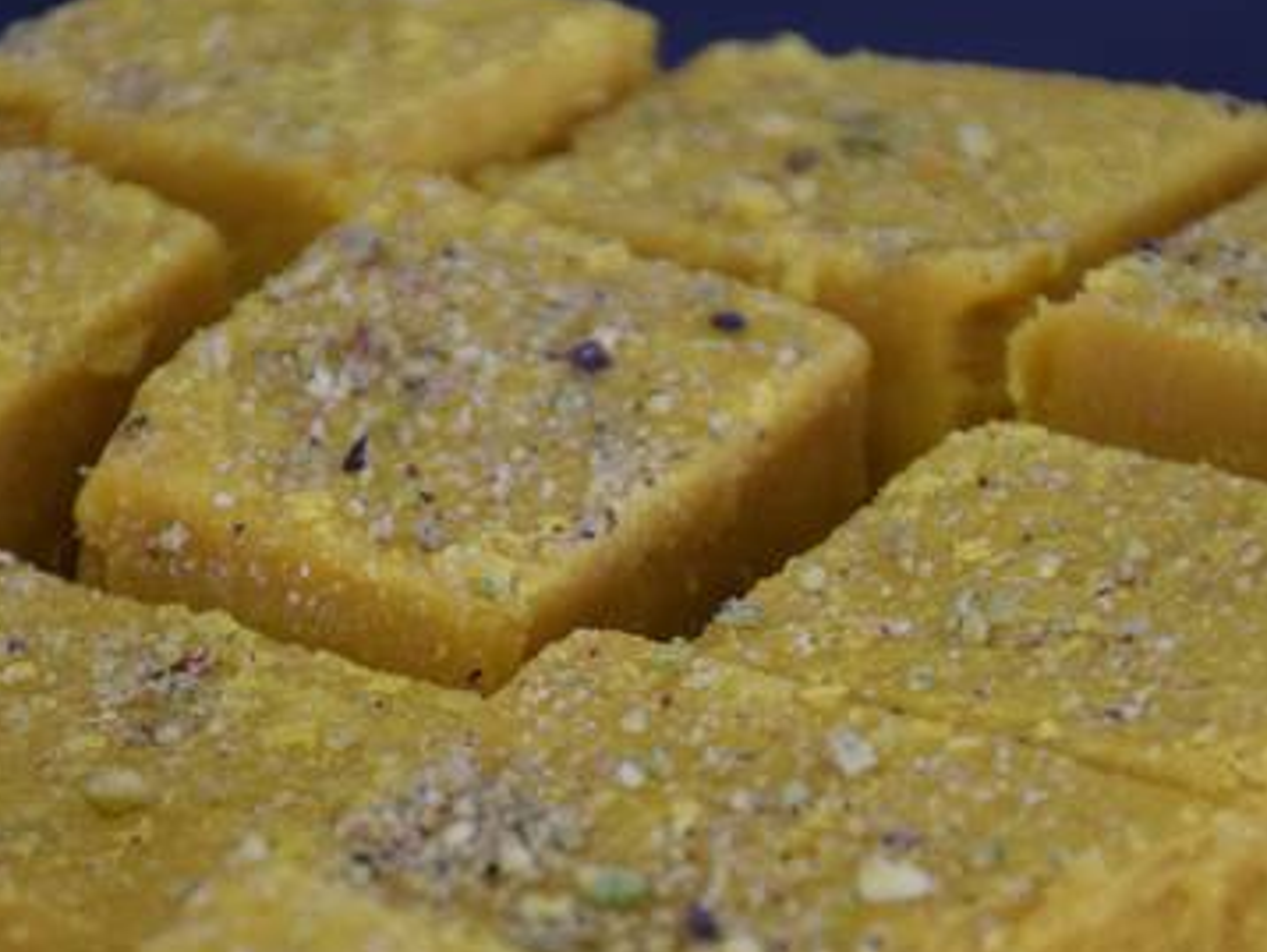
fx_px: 13588
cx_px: 570
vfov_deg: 4.0
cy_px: 676
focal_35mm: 371
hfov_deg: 5.3
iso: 1000
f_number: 5.6
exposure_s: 1/125
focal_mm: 140
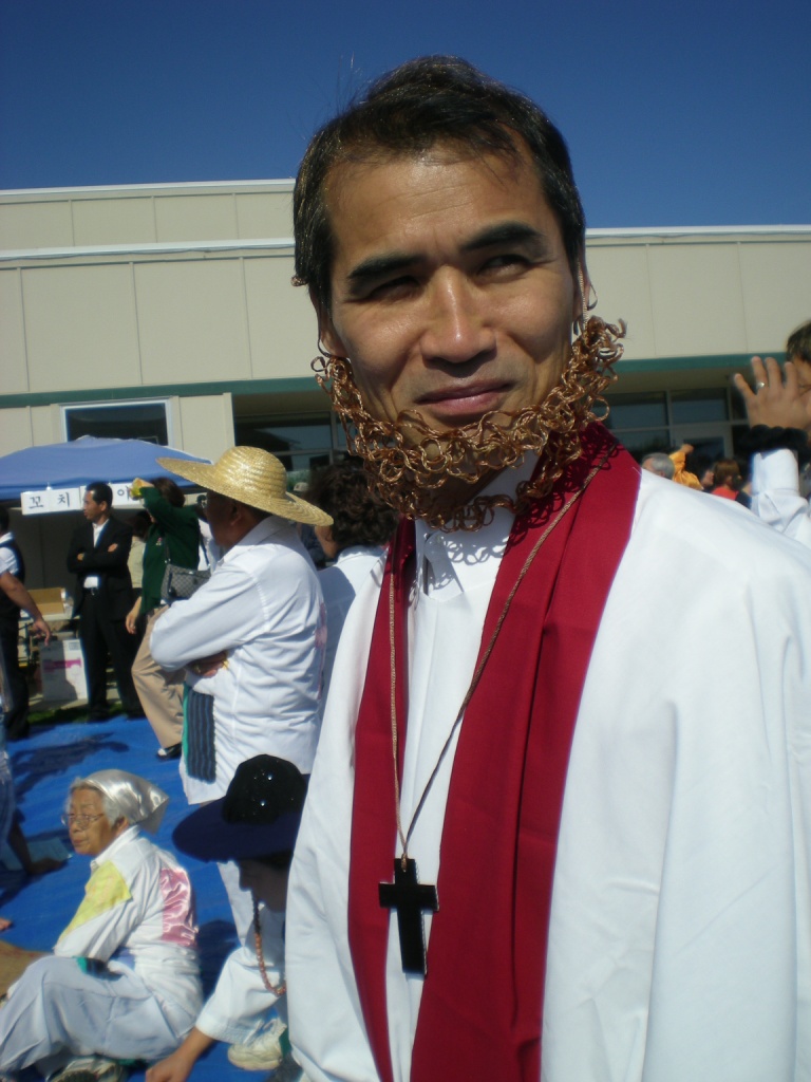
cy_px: 541
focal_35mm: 38
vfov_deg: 49.0
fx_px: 1187
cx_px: 406
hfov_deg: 37.7
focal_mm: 6.3
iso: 50
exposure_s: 1/965
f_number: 4.6
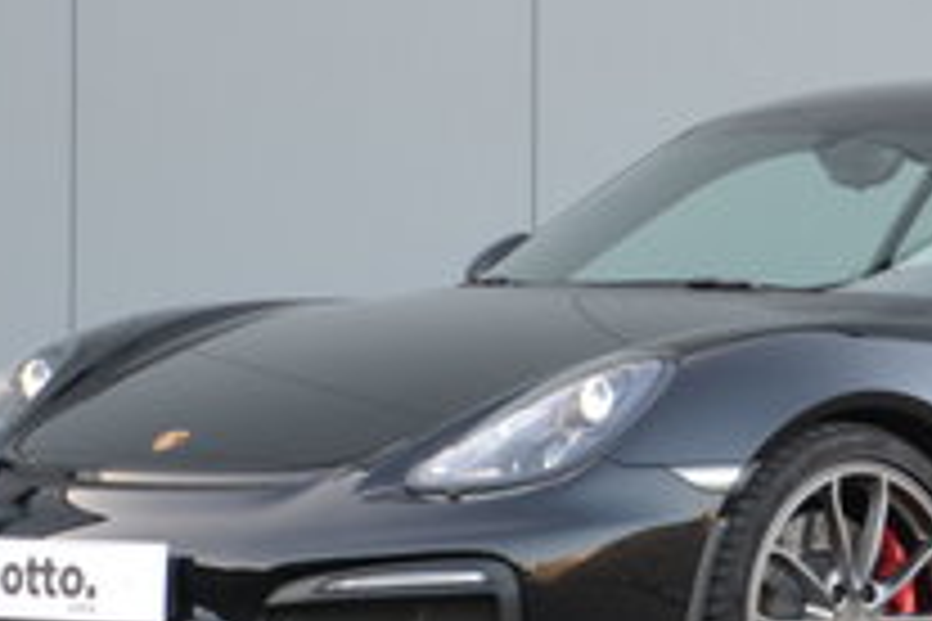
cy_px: 216
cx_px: 871
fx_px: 7481
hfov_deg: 7.1
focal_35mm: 289
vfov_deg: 4.8
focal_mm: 52
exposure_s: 1/125
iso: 400
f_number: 5.6
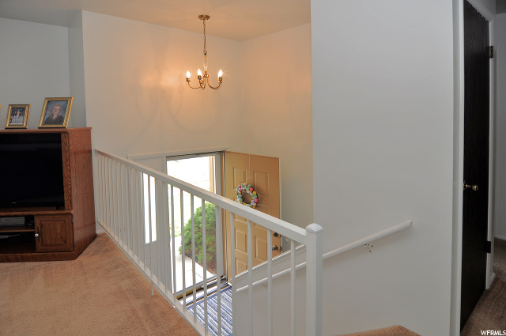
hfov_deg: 90.1
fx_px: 253
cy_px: 168
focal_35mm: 18
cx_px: 253
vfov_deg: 67.2
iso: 200
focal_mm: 12
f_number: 4.5
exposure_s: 1/80
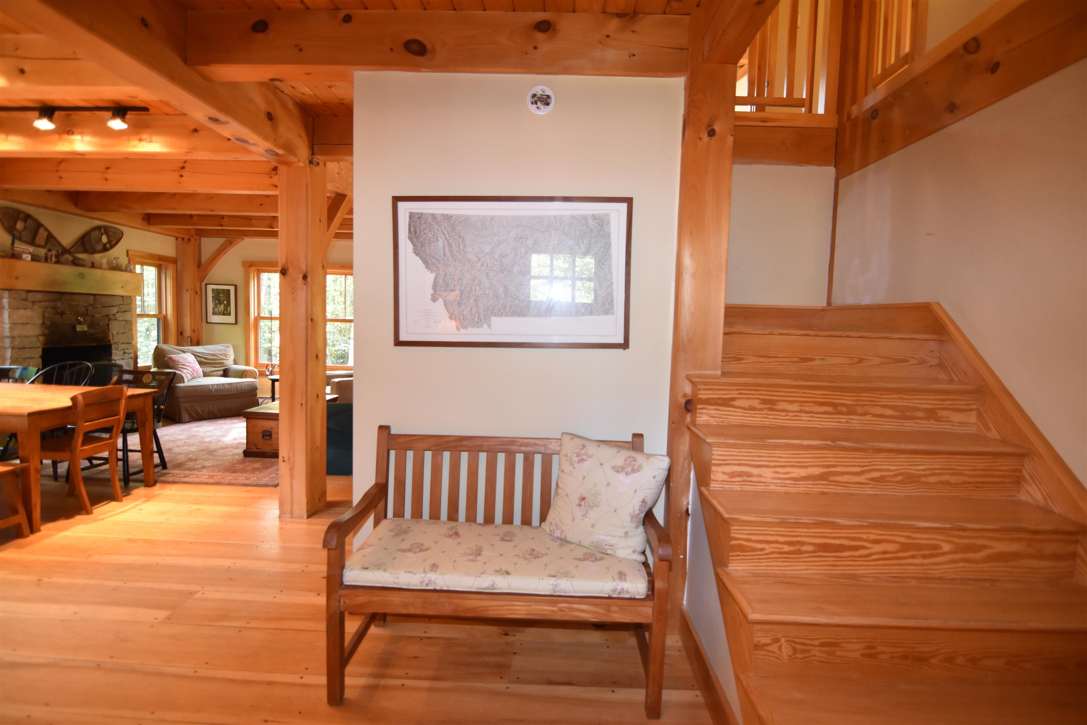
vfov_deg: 72.1
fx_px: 498
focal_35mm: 16
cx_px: 544
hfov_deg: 95.0
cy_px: 362
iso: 800
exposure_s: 1/60
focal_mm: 11
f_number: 2.8
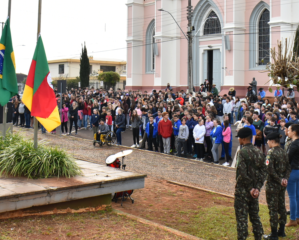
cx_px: 156
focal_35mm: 51
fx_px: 451
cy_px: 58
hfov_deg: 36.7
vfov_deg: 29.2
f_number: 8
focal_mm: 18
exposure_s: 1/500
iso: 500
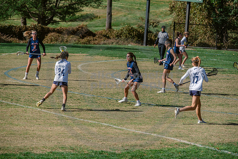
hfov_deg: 11.1
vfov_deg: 7.4
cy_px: 80
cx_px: 119
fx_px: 1223
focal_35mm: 185
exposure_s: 1/1600
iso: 250
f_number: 5.6
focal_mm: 185
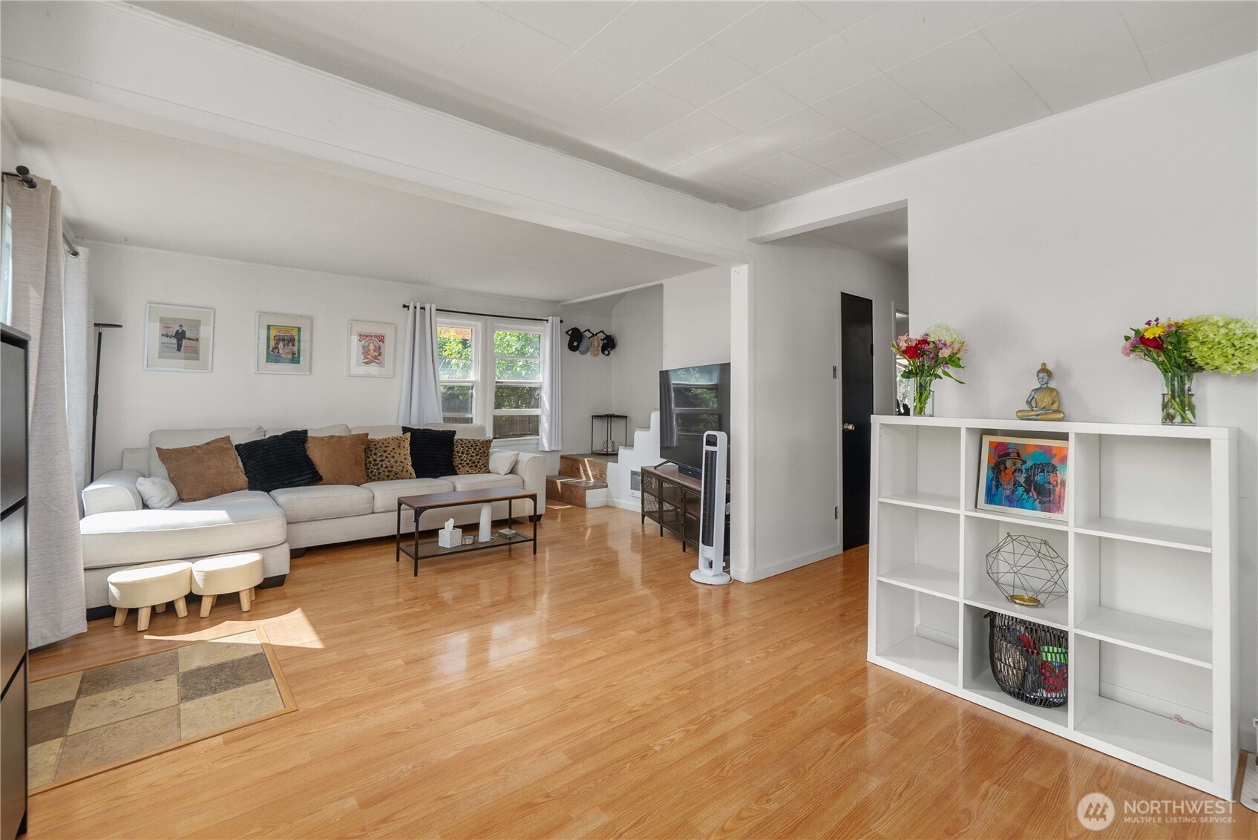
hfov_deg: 104.2
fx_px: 489
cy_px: 420
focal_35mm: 14
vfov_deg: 81.3
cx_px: 629
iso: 1000
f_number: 7.1
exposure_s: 1/25
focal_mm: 14
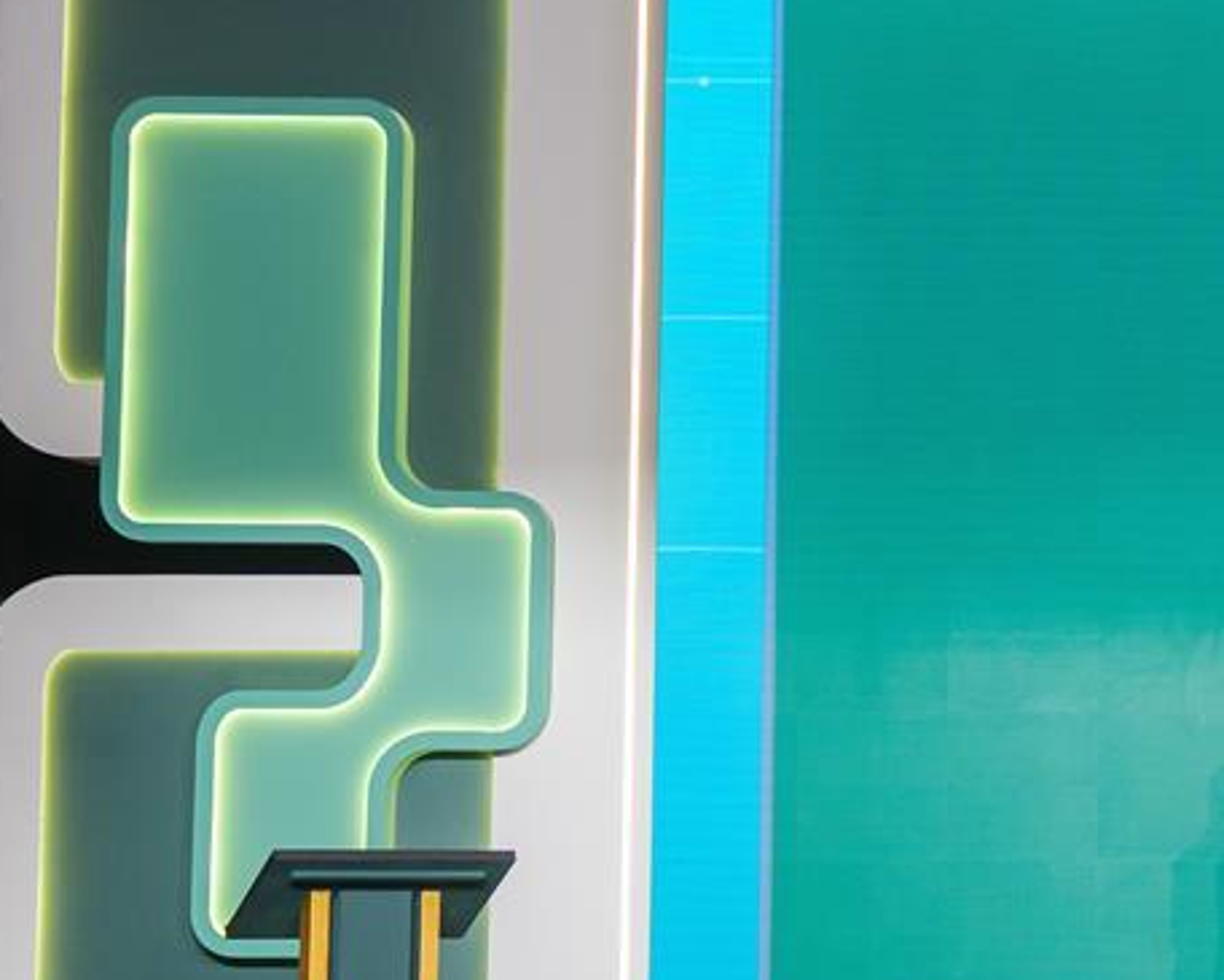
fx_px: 4565
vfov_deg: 12.2
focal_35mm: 126
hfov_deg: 14.5
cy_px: 384
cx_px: 1699
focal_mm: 38.3
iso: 800
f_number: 3.2
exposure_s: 1/125
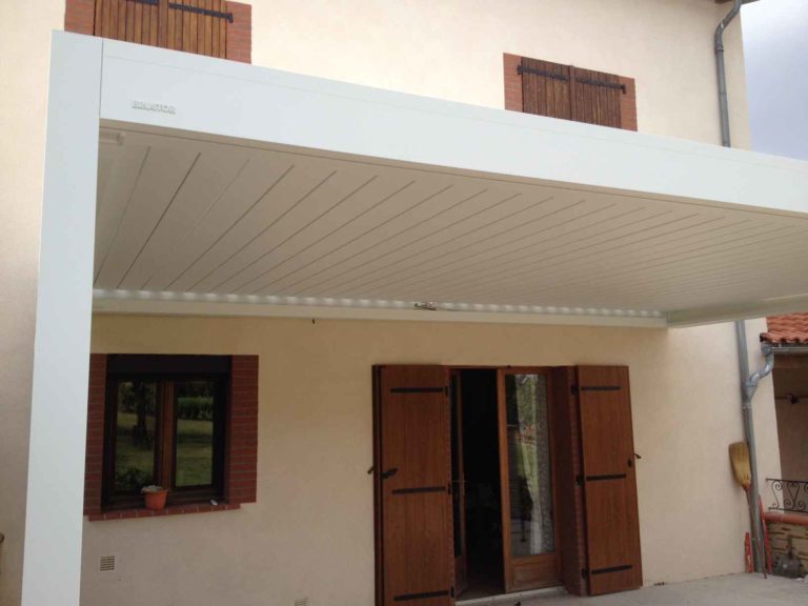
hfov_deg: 52.6
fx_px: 817
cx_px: 404
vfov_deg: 40.7
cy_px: 303
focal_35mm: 35
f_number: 2.4
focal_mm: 4.28
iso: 64
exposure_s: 1/789
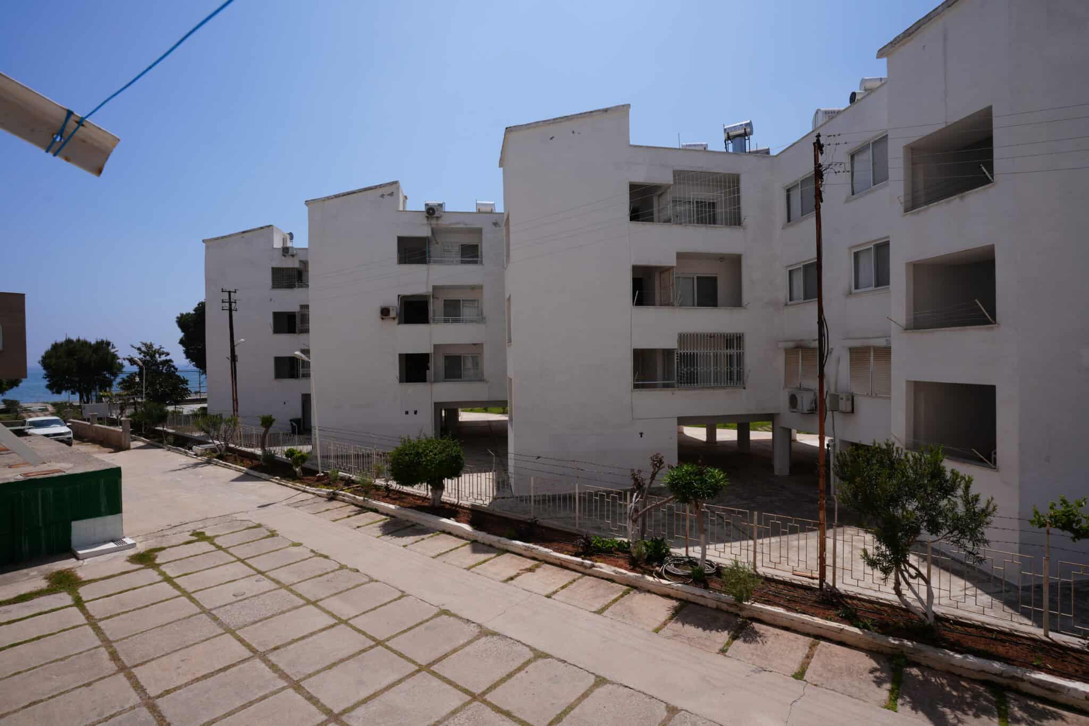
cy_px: 363
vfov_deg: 70.4
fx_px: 514
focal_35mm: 17
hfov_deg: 93.3
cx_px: 544
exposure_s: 1/320
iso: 100
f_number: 10
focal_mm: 17
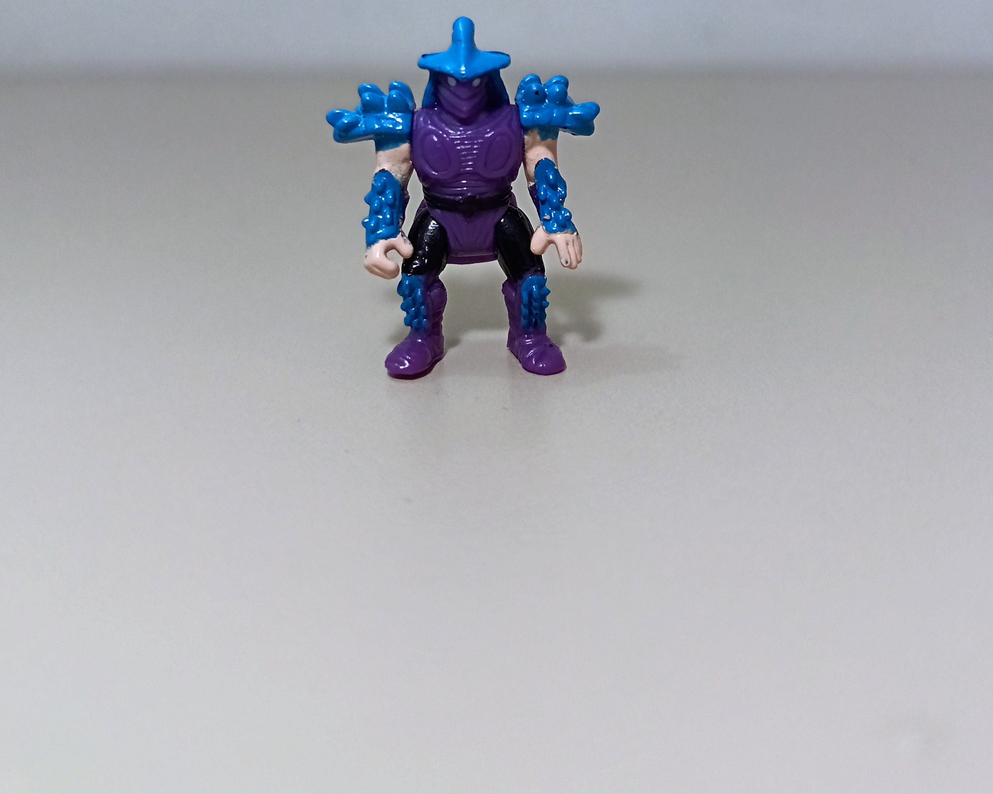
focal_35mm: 32
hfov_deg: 55.7
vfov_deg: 44.3
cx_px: 488
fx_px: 941
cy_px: 198
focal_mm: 5.25
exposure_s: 1/33.3
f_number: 1.75
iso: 1250
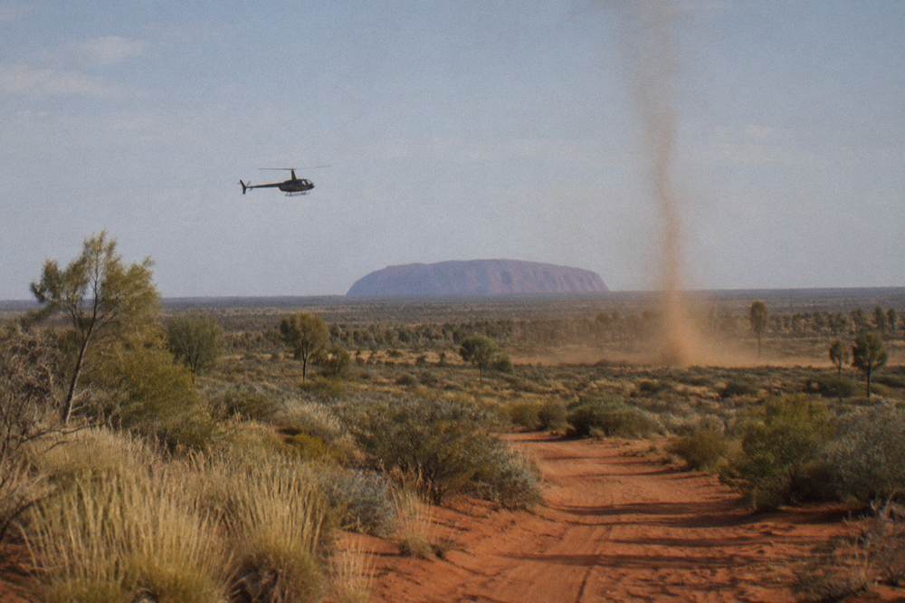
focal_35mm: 64
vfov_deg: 21.2
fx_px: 1608
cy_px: 302
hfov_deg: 31.4
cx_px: 452
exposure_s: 1/320
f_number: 8
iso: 100
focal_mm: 64
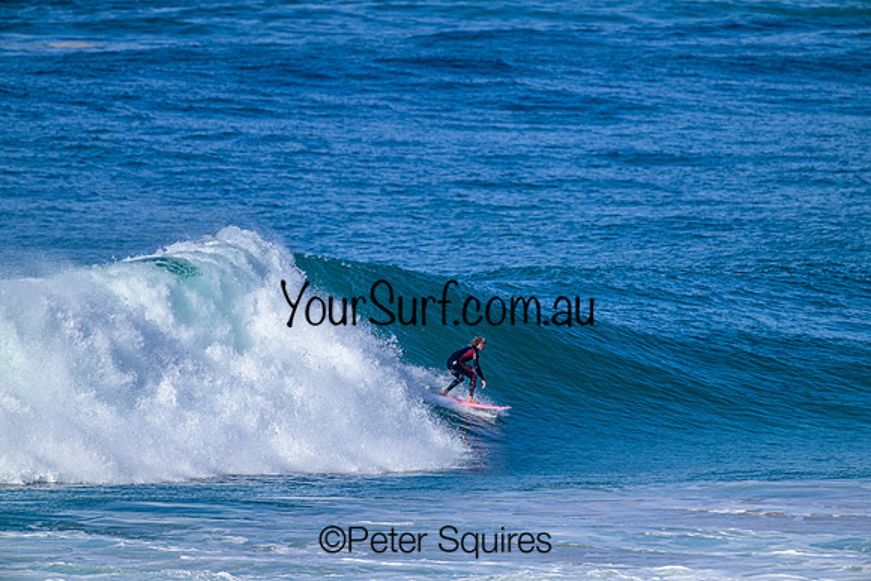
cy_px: 290
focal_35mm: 560
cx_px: 436
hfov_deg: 3.7
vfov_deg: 2.5
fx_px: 13551
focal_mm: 560
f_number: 8
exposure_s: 1/2000
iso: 500
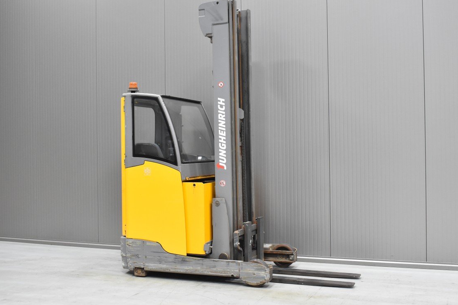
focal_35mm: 42
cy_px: 148
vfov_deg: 31.9
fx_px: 534
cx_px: 244
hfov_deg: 46.4
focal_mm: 26
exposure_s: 1/30
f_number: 5.6
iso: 1600
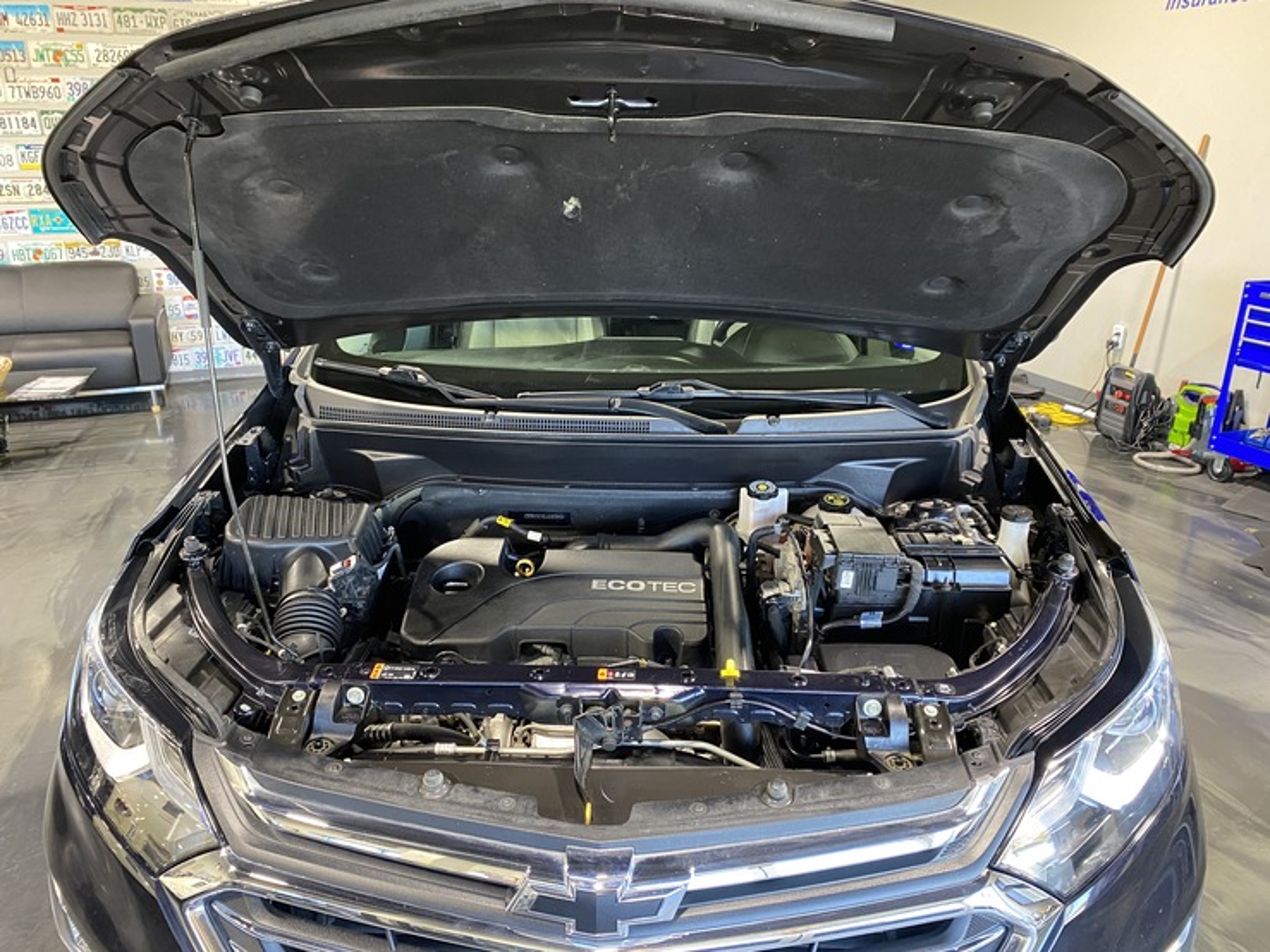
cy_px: 476
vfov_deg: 53.0
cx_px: 635
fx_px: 954
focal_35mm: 26
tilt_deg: -19.0
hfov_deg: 67.3
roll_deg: +0.2
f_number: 1.8
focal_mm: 4.25
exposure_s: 1/60
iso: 320
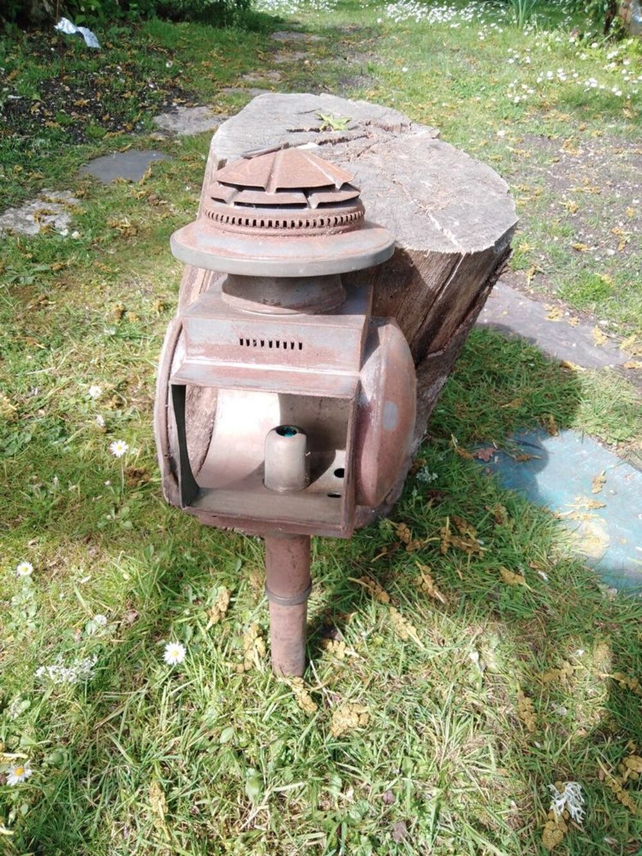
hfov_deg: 53.1
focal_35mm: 26
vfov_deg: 67.3
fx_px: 643
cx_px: 321
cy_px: 428
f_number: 2.2
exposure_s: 1/261
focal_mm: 3.46
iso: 100
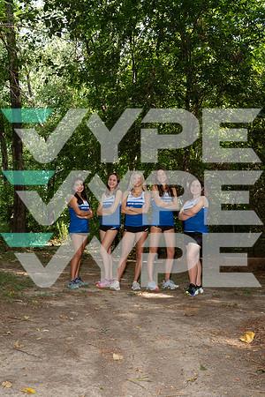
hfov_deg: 33.4
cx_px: 132
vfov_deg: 48.5
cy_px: 198
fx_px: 442
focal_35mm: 40
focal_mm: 40
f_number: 8
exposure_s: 1/250
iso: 800
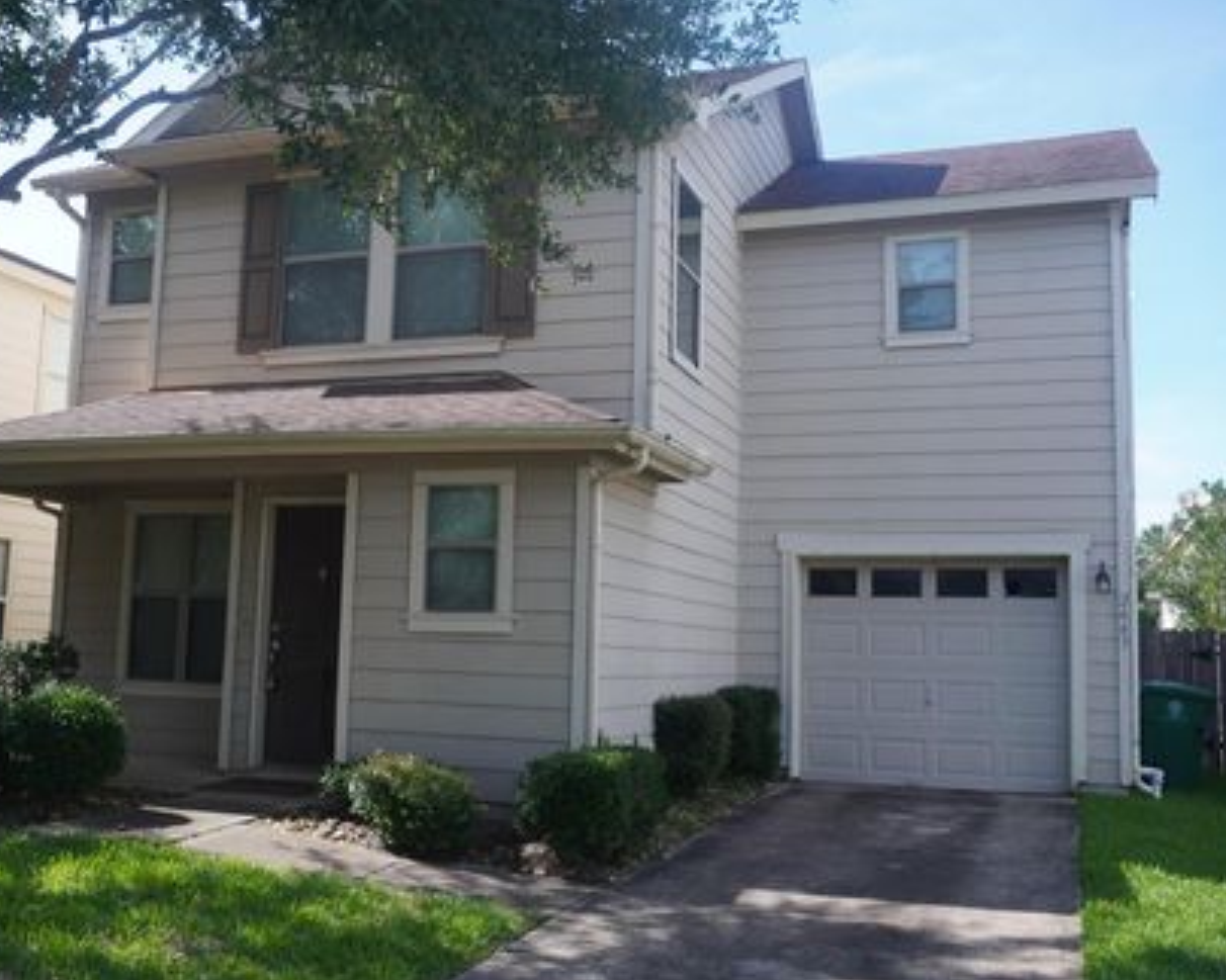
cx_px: 519
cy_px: 481
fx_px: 1327
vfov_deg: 40.5
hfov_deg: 49.4
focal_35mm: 37
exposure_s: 1/160
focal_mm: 21
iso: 100
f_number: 6.3
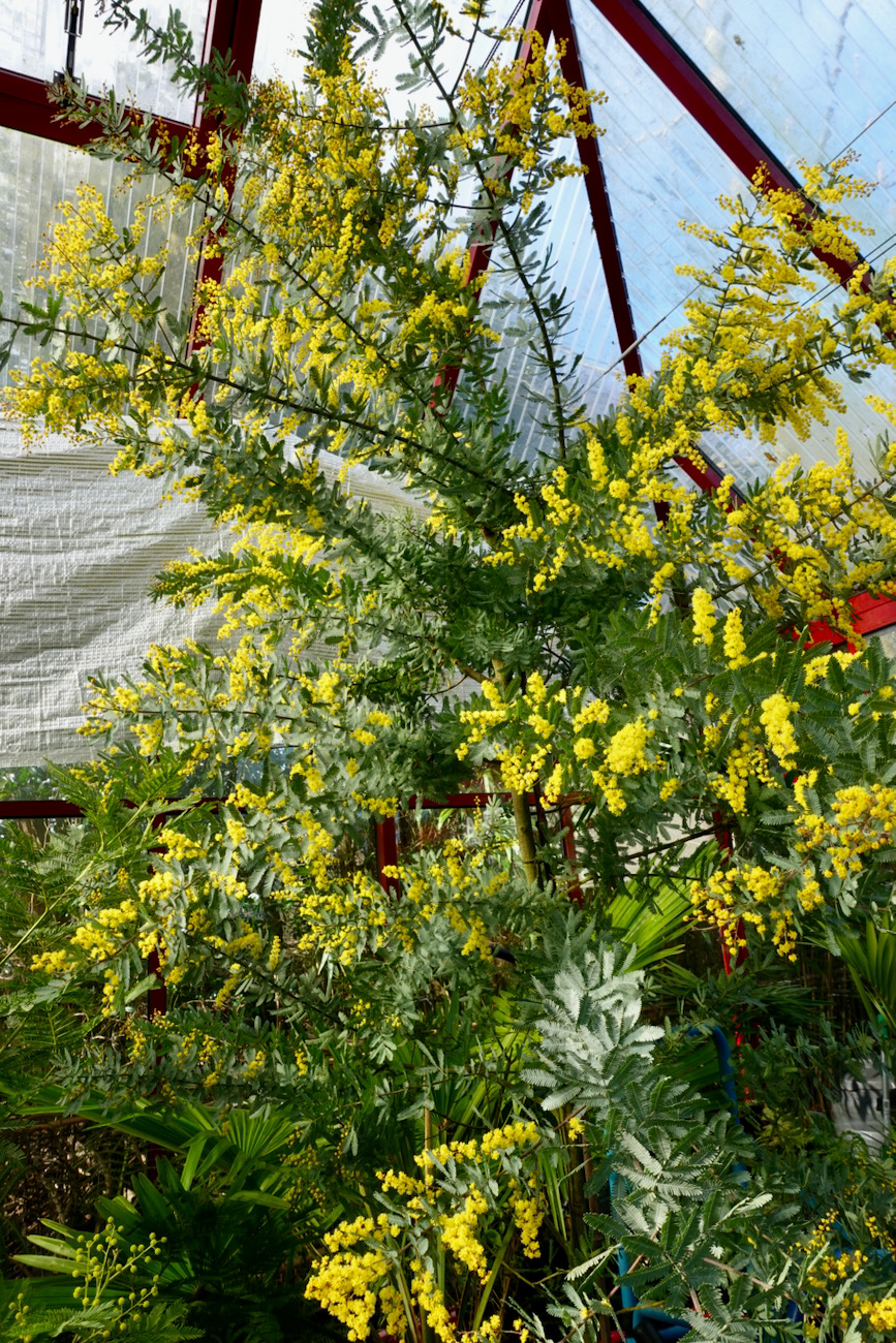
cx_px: 448
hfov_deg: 53.1
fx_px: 896
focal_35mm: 24
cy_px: 672
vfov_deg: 73.7
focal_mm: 8.8
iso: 125
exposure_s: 1/100
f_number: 5.6
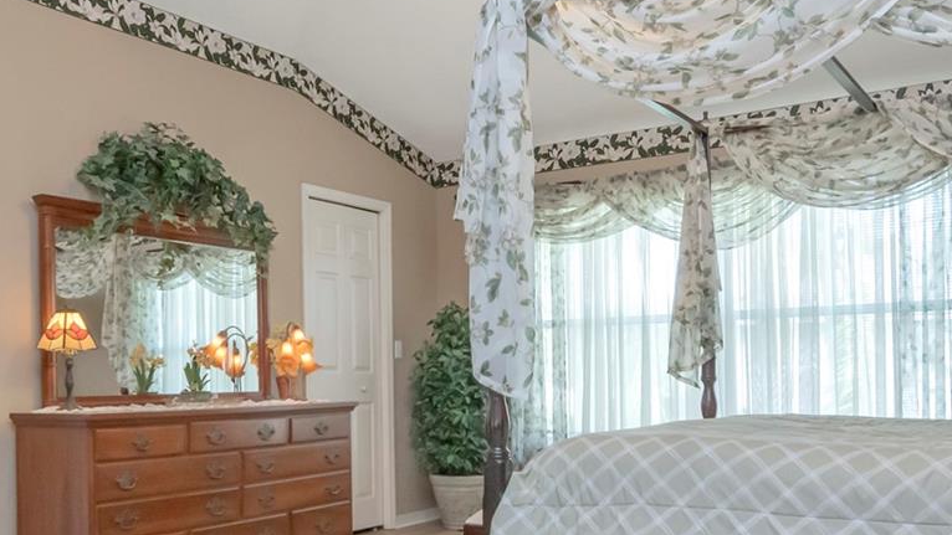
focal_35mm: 36
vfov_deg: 32.1
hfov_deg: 54.9
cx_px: 395
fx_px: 911
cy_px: 405
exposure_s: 1/125
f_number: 6.3
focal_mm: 11
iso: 1250
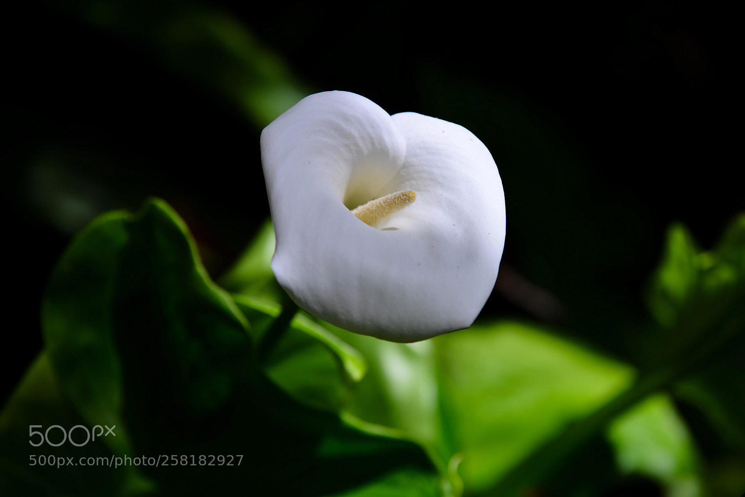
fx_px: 4140
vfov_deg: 6.9
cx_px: 372
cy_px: 248
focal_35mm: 200
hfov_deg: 10.3
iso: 100
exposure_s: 1/500
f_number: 3.5
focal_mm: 200
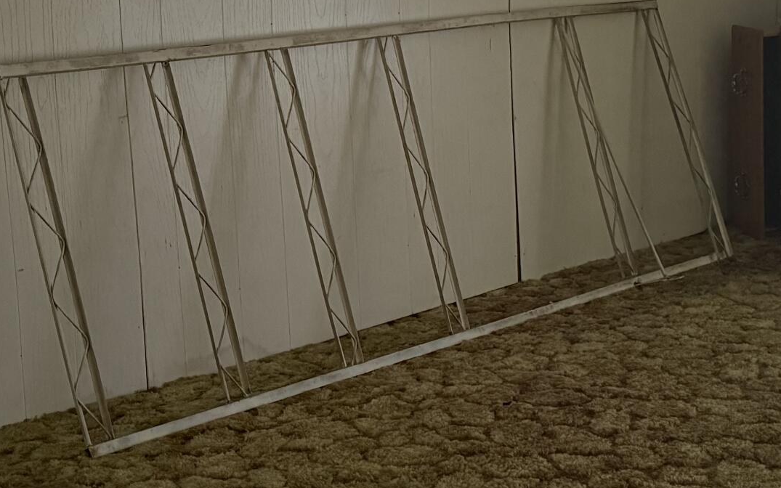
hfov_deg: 29.0
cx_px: 412
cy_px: 205
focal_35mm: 71
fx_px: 1511
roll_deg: +2.0
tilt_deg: -11.2
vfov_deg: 18.3
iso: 1600
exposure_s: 1/30
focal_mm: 6.76
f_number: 1.78
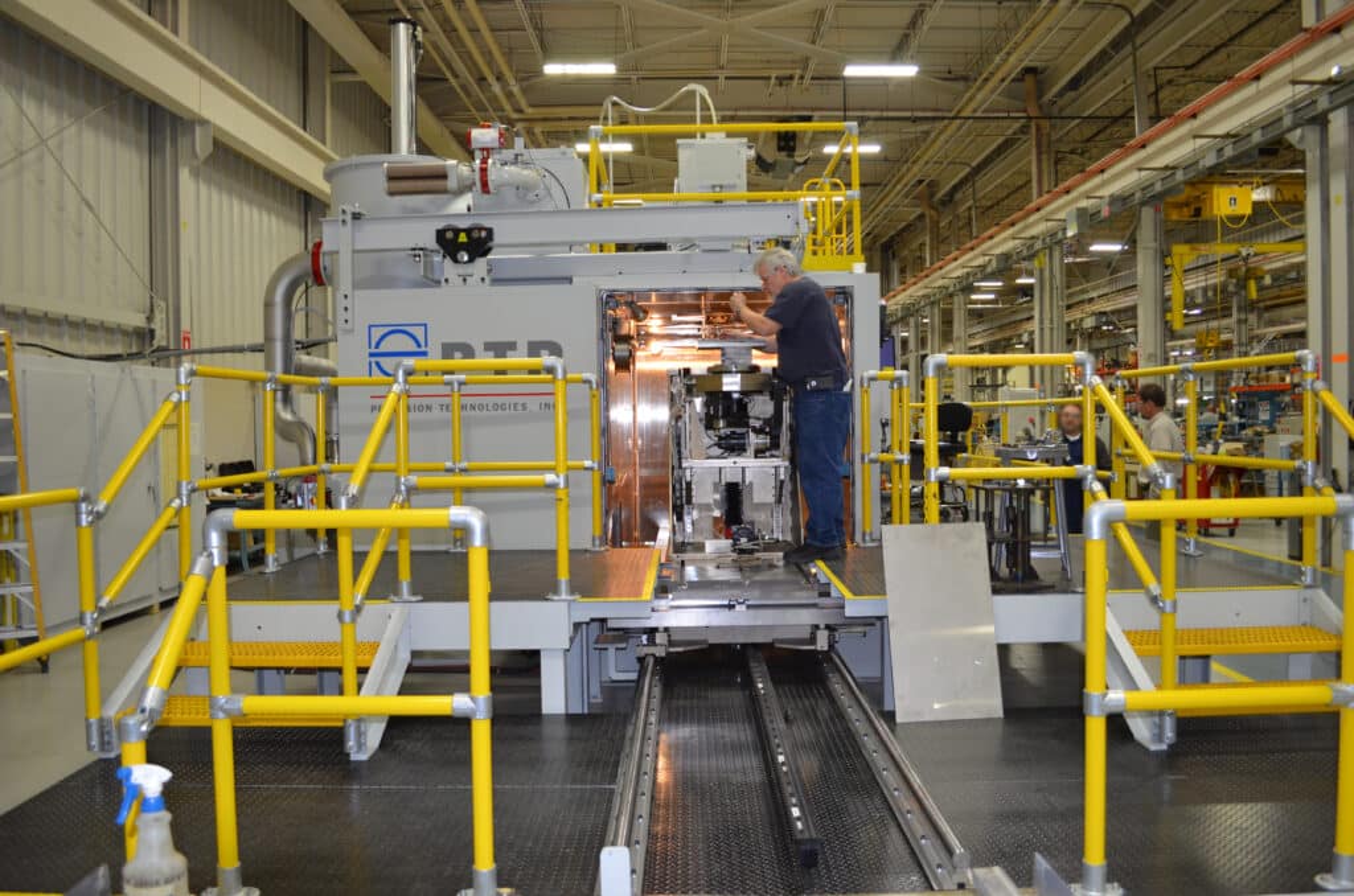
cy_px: 448
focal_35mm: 27
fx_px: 1013
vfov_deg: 47.7
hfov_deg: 67.5
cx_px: 677
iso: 720
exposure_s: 1/60
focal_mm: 18
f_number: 3.5
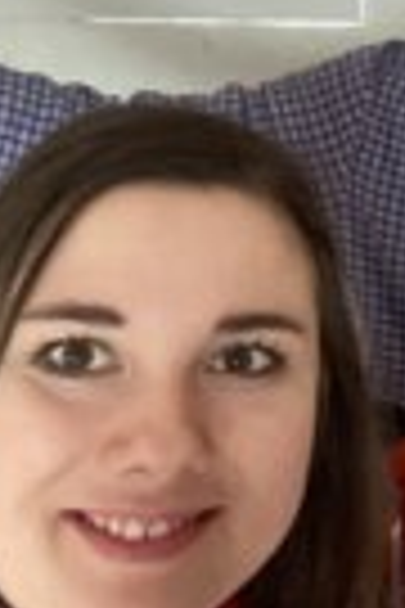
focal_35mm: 71
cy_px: 176
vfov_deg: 28.2
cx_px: 634
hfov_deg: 17.1
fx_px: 1198
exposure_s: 1/30
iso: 500
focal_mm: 2.71
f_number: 2.2
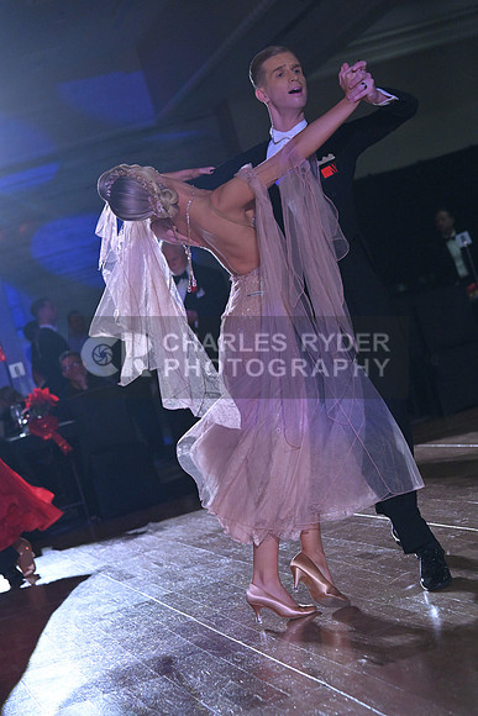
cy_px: 358
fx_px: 2090
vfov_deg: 19.5
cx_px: 239
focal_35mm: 105
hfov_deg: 13.0
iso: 4000
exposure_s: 1/400
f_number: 5.6
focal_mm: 105
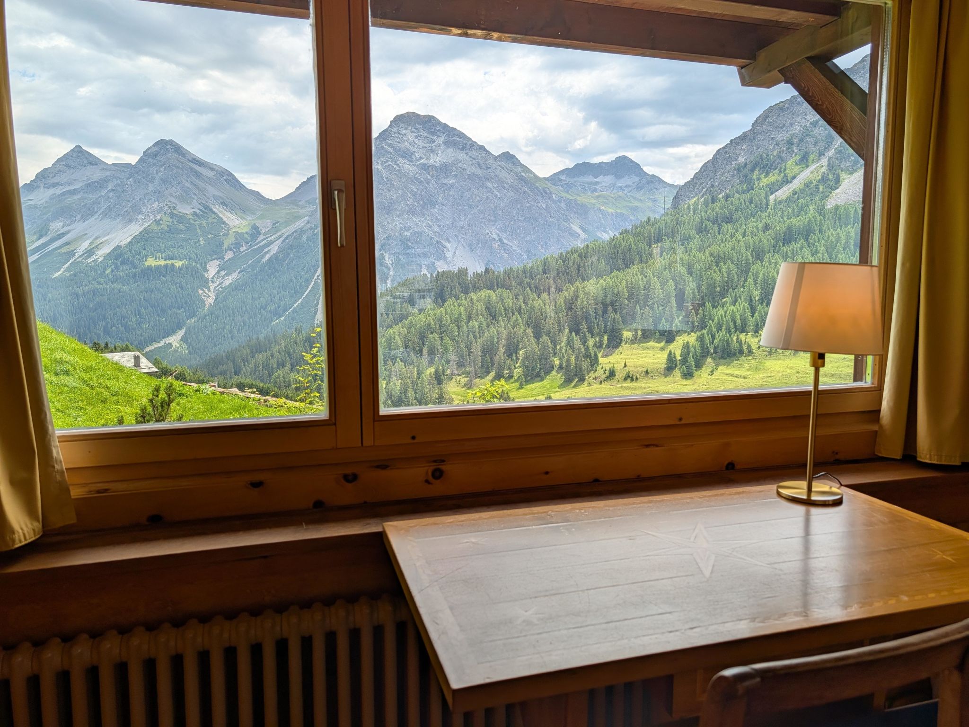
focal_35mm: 24
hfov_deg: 71.6
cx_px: 484
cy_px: 364
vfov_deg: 56.8
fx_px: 672
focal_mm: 6.9
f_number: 1.68
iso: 25
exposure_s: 1/897
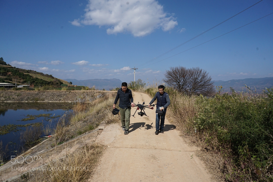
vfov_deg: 53.1
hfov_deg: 73.8
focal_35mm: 24
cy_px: 91
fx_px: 182
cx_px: 136
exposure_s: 1/1000
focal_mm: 16
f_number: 11
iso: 400
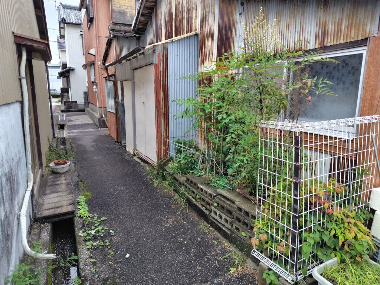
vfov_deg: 58.9
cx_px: 190
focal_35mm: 23
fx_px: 252
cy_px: 142
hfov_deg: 73.9
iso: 50
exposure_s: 1/120
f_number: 1.9
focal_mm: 5.6
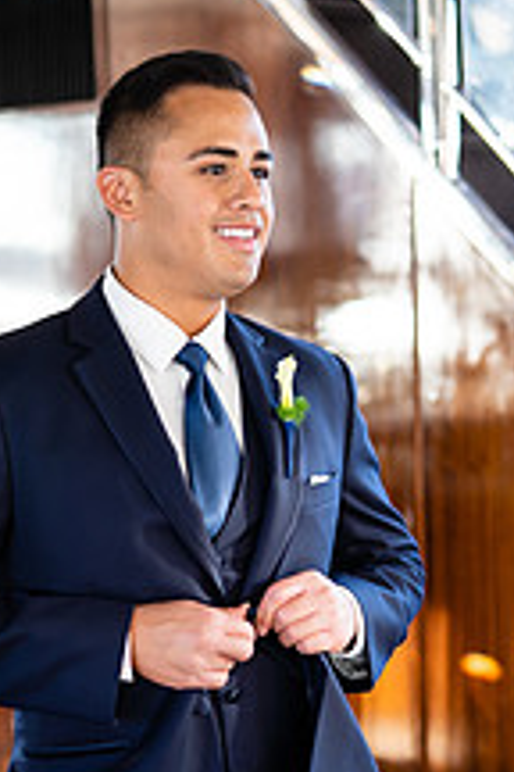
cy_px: 579
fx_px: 2227
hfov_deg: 13.2
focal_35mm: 104
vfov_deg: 19.5
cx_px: 250
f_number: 1.4
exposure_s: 1/200
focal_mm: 50
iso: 160
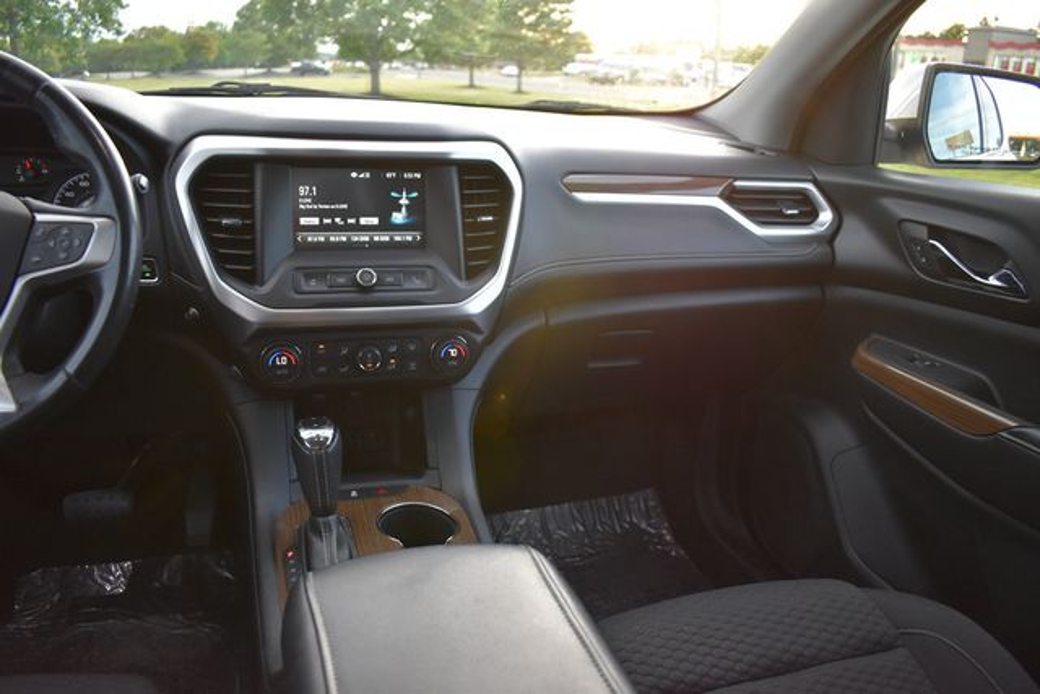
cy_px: 347
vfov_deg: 48.0
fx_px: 780
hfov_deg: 67.4
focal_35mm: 27
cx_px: 520
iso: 800
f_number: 3.5
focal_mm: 18
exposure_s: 1/200
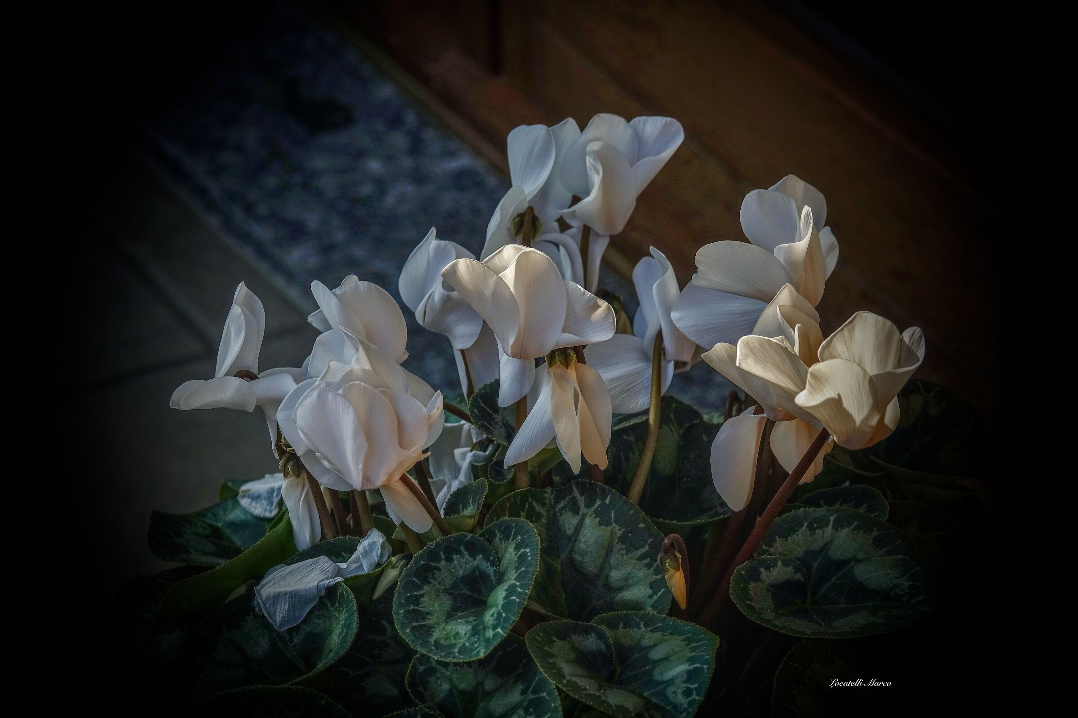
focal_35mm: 170
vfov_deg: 8.1
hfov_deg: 12.1
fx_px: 5090
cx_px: 539
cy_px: 359
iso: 100
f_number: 4
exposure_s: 1/640
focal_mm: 62.39
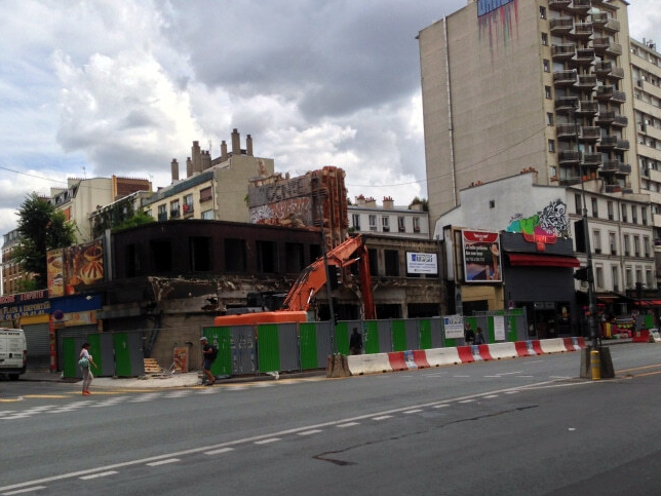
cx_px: 260
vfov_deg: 35.0
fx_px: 783
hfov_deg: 45.5
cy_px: 306
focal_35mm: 41
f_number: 2.4
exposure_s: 1/1808
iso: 50
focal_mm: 4.12
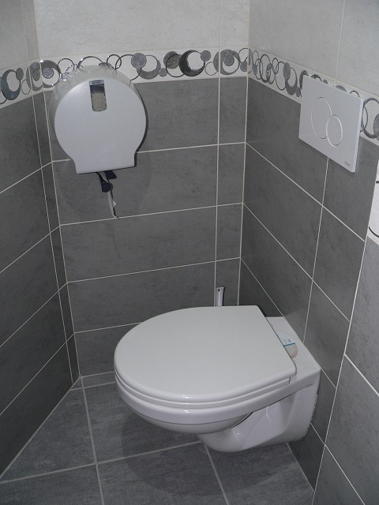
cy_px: 252
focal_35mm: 36
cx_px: 190
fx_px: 526
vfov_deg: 51.4
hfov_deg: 39.7
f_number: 2.8
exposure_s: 1/60
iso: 100
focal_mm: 6
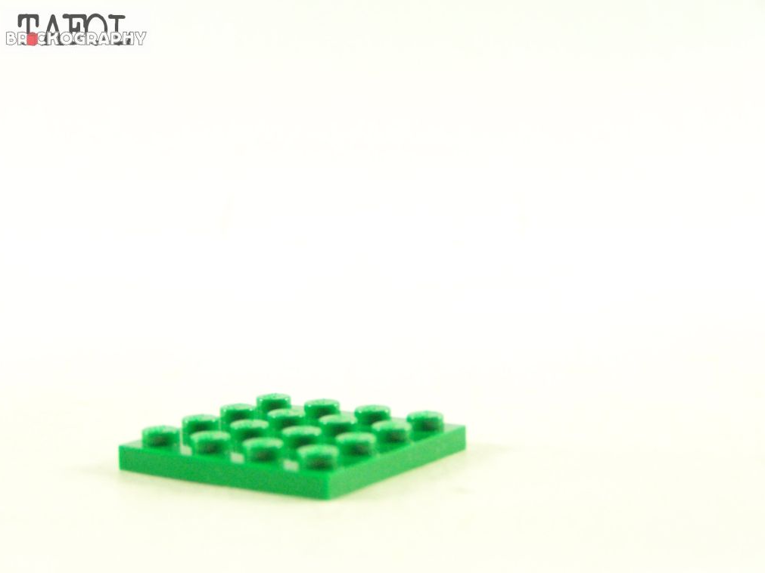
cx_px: 380
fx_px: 1679
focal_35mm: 76
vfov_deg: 19.4
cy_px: 289
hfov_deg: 25.7
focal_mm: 12.4
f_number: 3.2
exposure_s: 1/60
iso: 400
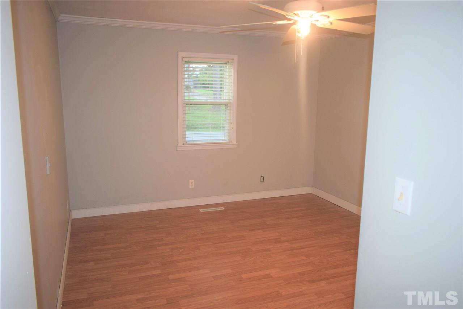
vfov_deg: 47.9
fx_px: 347
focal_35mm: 27
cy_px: 154
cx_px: 232
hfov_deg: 67.4
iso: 1000
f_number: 3.5
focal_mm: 18
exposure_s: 1/60
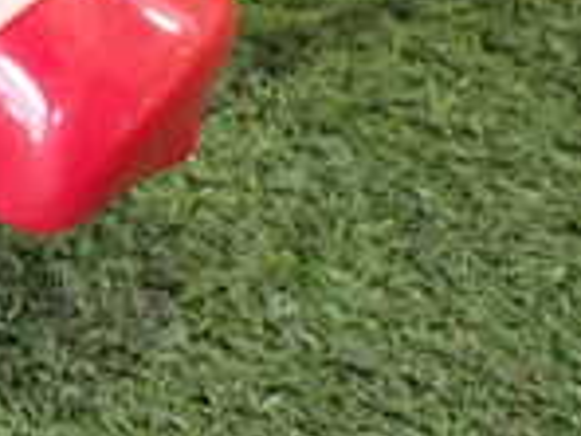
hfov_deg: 14.1
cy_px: -118
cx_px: -506
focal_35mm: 122
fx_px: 2048
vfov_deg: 11.8
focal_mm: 5.4
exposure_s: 1/40
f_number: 2.3
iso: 800
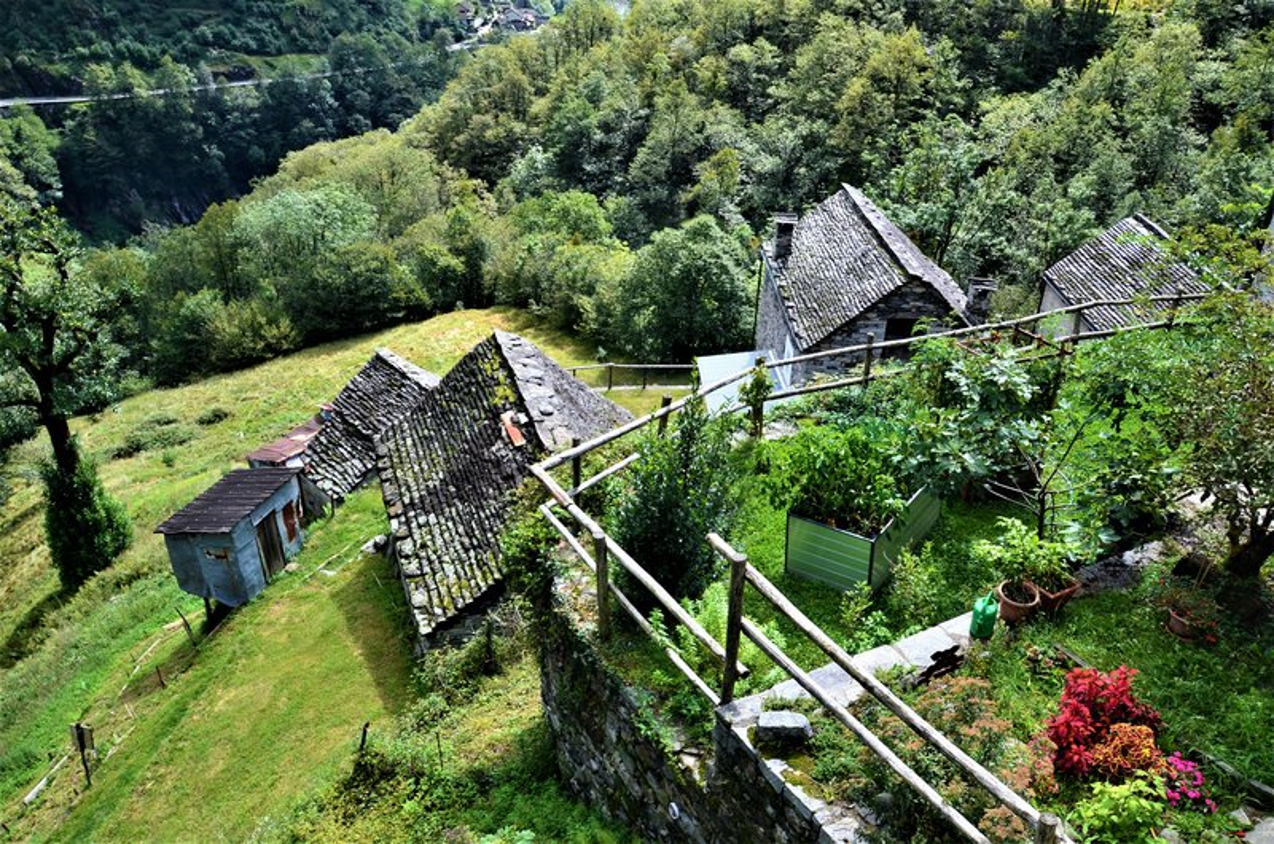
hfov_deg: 67.5
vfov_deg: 47.7
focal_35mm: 27
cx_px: 637
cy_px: 422
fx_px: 954
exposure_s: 1/100
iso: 320
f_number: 9
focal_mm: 18
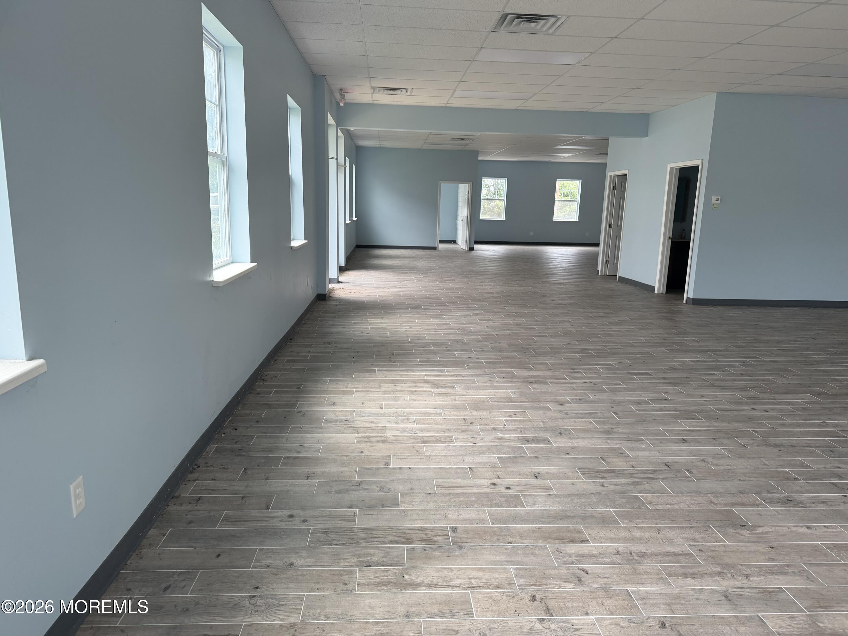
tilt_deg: -10.7
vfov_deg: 56.8
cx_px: 424
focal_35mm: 24
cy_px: 318
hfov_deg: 71.6
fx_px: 588
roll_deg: -1.0
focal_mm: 6.76
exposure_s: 1/169
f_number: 1.78
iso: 160
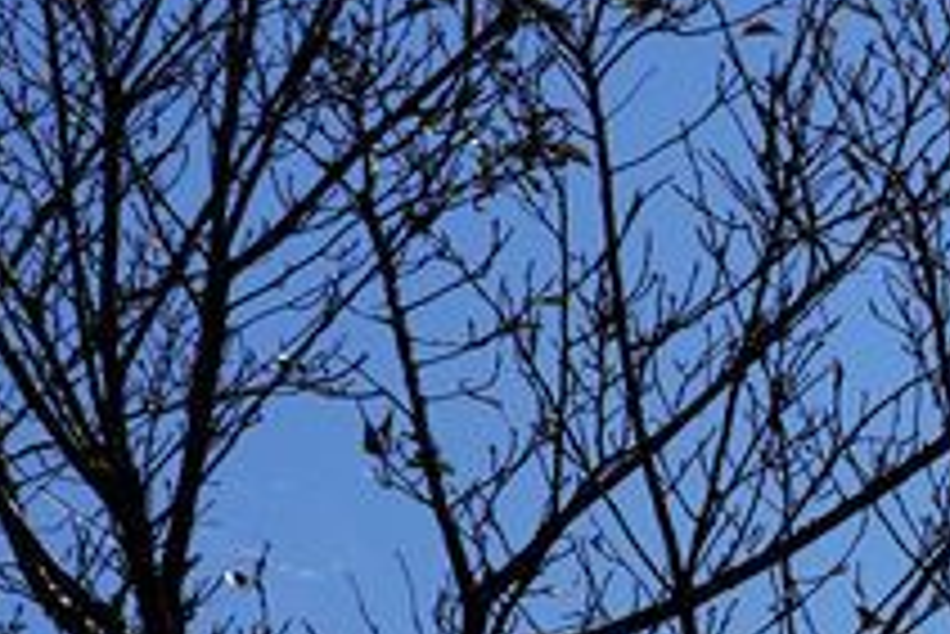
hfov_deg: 7.8
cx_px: 1544
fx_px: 6760
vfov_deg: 5.3
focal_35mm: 256
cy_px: 863
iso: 100
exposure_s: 1/500
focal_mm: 45
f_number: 11
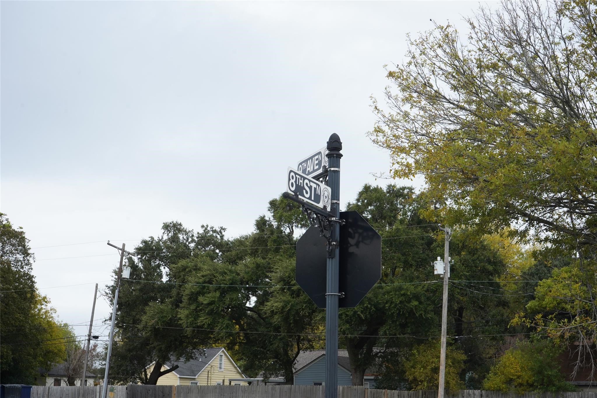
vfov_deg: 25.5
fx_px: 879
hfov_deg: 37.5
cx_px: 298
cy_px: 199
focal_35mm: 53
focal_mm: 53
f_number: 11
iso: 400
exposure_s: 1/250
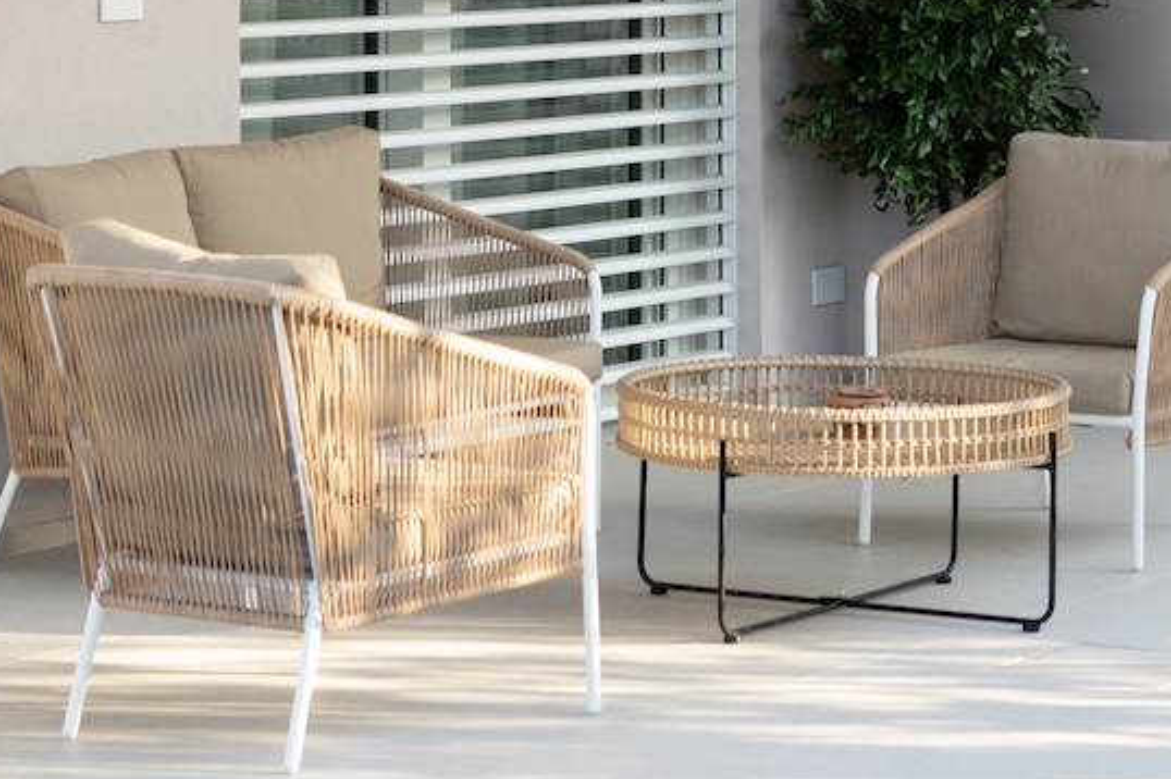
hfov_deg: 19.6
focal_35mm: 104
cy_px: -317
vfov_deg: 12.6
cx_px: 740
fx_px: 3381
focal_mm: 35
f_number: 4
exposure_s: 1/640
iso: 800
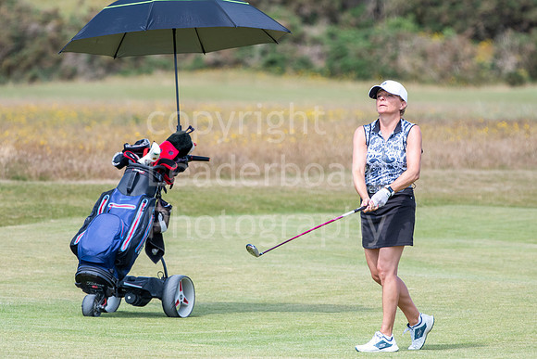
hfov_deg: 3.9
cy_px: 180
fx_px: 7833
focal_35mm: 525
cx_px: 268
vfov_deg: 2.6
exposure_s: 1/1600
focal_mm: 350
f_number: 5.6
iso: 500
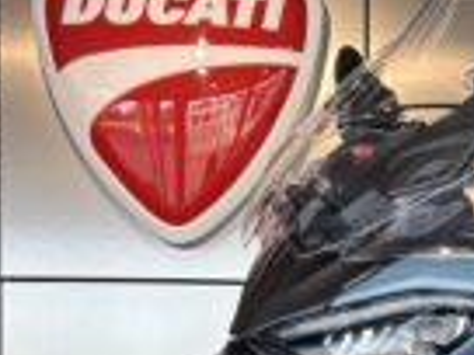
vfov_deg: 13.7
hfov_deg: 18.4
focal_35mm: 102
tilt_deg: +0.0
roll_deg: +0.3
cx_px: 552
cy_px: 522
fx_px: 1397
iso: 40
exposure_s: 1/100
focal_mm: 5.96
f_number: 1.6
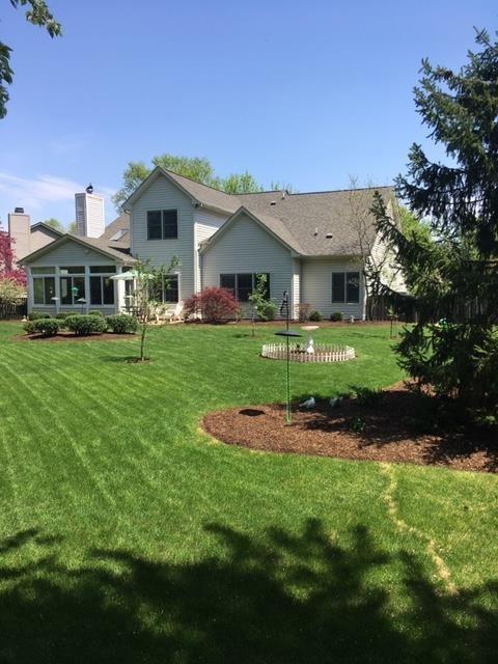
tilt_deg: -3.5
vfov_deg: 61.7
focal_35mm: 29
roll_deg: +1.3
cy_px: 332
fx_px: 556
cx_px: 249
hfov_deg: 48.2
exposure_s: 1/1282
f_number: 2.2
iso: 25
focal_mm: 4.15
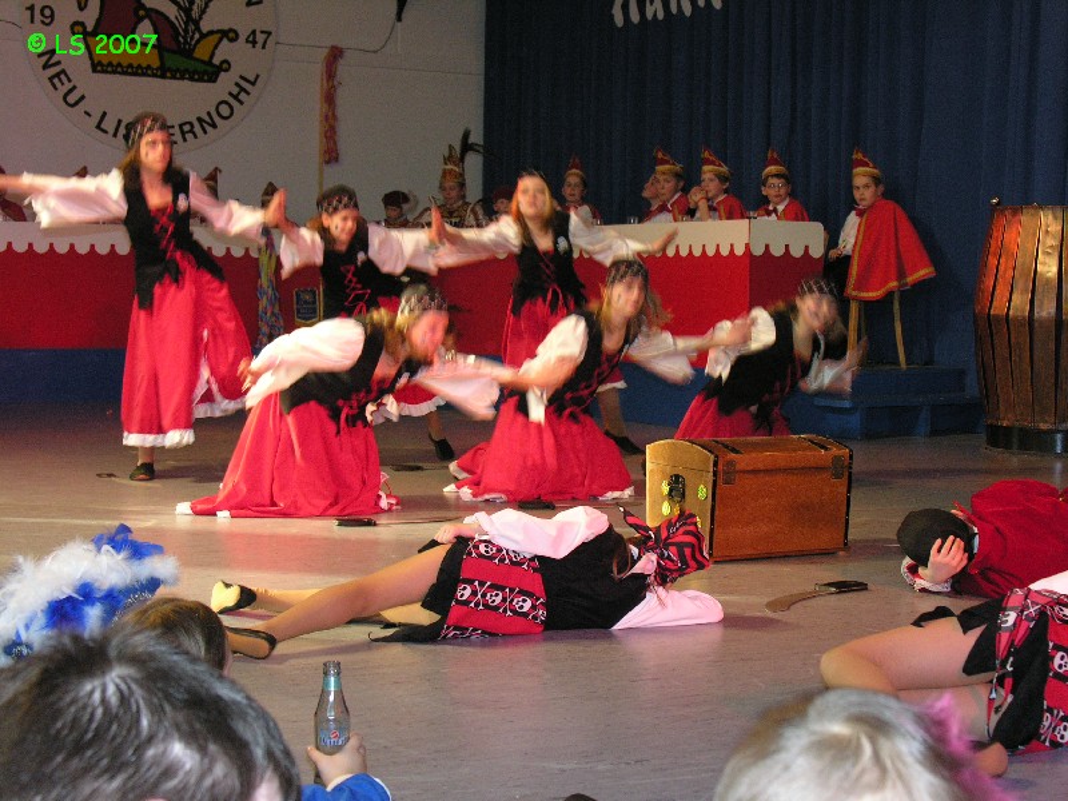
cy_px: 400
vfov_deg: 24.8
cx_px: 534
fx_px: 1820
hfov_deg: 32.7
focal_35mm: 59
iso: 200
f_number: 4
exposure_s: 1/30
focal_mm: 15
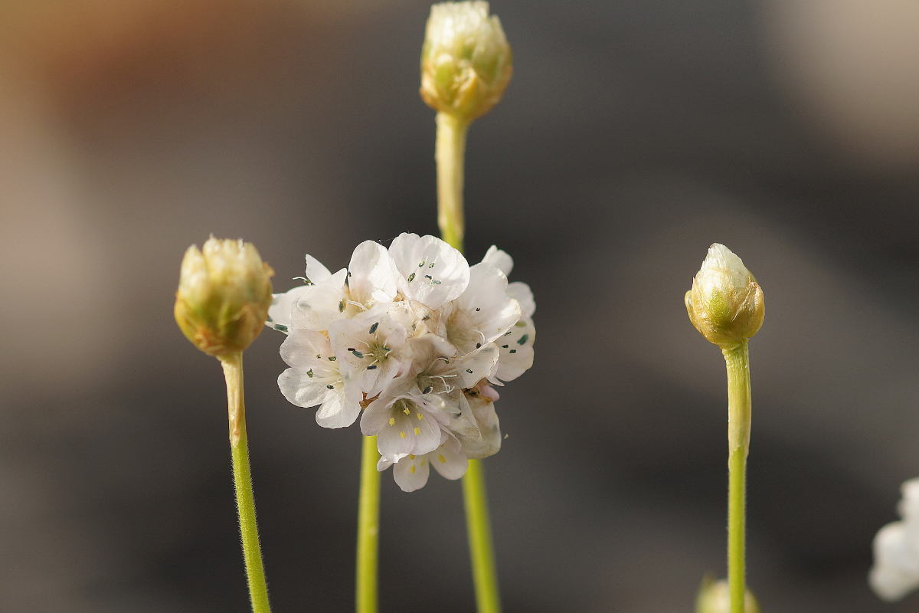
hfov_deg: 13.7
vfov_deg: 9.1
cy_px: 306
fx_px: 3829
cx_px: 460
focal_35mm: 150
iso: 100
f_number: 4
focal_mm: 100
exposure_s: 1/500
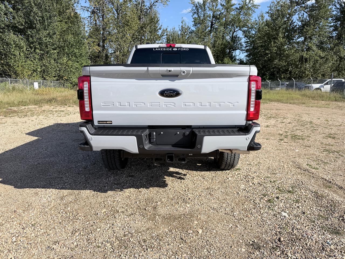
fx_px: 239
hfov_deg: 71.6
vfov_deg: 56.8
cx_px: 172
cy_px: 130
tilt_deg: -11.2
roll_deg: -0.2
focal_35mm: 24
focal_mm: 6.76
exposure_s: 1/3759
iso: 80
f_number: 1.78
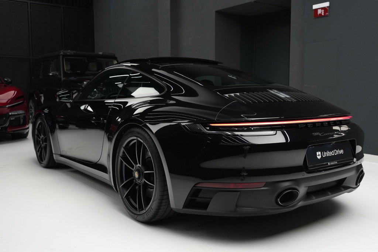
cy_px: 126
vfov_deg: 37.9
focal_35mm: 35
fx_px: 368
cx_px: 189
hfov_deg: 54.4
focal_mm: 35
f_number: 4
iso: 1600
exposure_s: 1/60
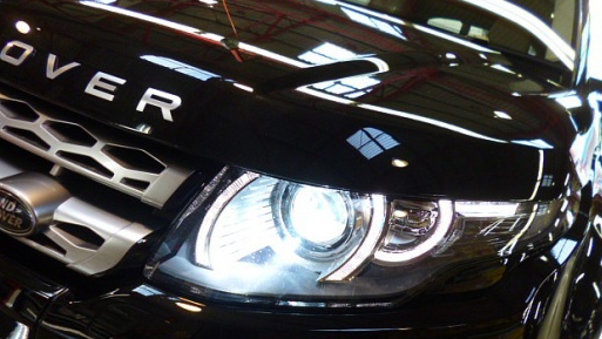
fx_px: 431
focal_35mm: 27
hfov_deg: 69.8
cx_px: 306
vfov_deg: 42.5
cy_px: 221
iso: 200
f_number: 2.5
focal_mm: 4.3
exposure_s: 1/60
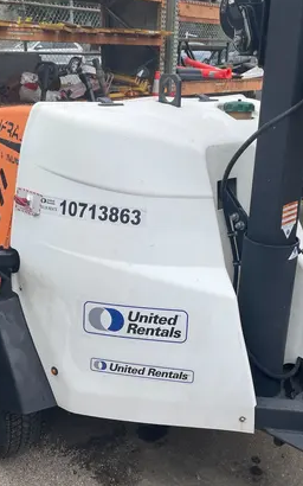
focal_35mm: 37
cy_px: 242
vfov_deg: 52.8
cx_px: 156
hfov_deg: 34.4
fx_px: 489
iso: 32
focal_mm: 4.2
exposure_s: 1/955
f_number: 1.6
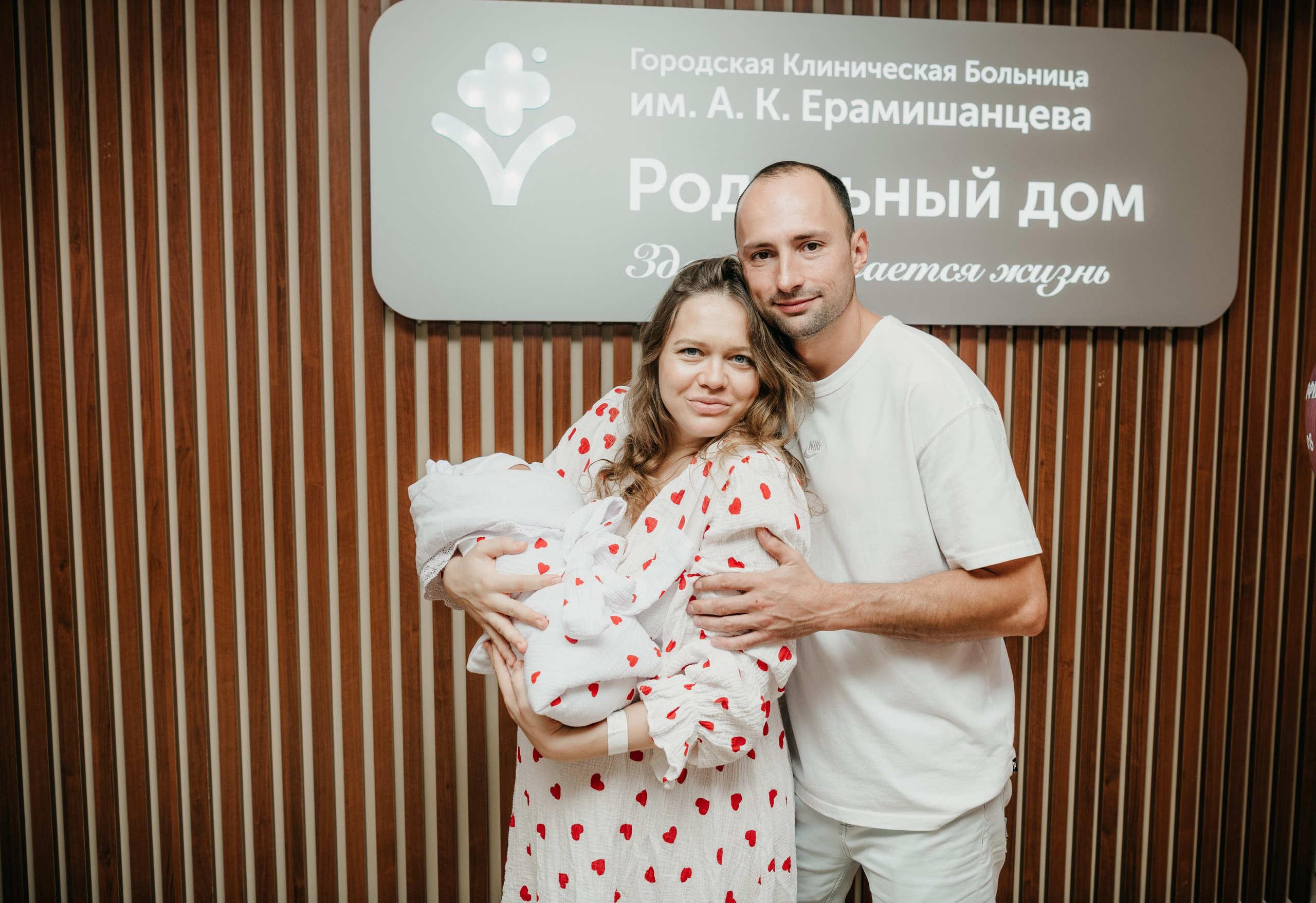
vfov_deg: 40.2
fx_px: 1233
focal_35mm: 33
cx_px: 723
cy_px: 421
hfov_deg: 56.1
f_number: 4
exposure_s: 1/160
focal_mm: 30
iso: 200
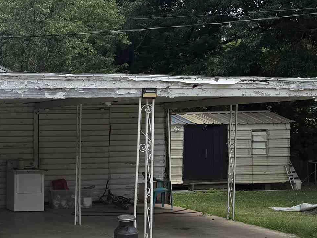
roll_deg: +0.9
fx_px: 696
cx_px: -39
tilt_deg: -3.8
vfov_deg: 19.2
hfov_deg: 23.9
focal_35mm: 76
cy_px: 186
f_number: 1.78
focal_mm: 6.76
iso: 80
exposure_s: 1/2801
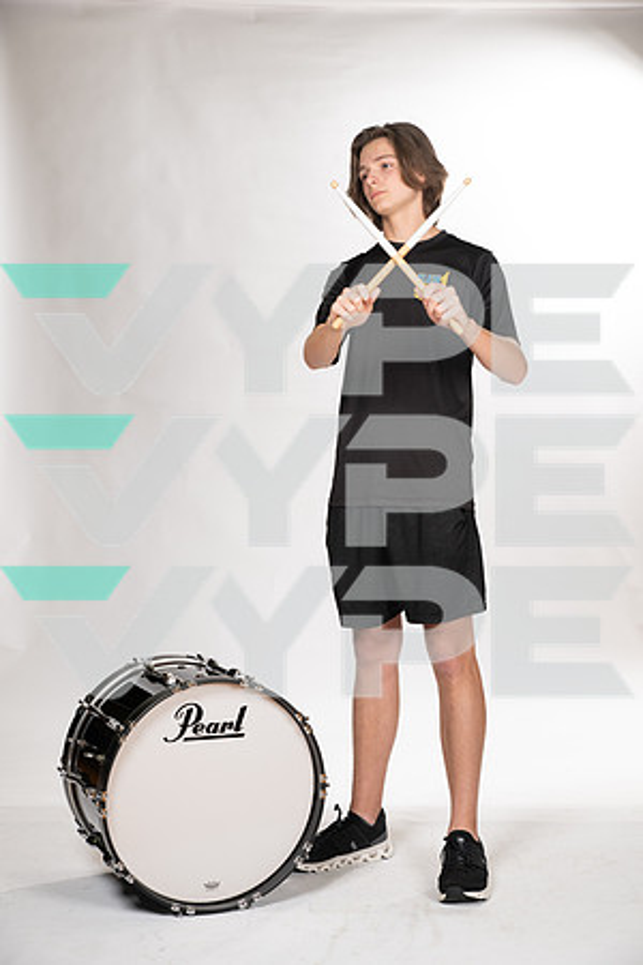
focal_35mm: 56
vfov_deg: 35.6
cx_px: 322
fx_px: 1500
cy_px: 482
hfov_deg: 24.2
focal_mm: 56
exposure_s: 1/320
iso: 800
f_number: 7.1
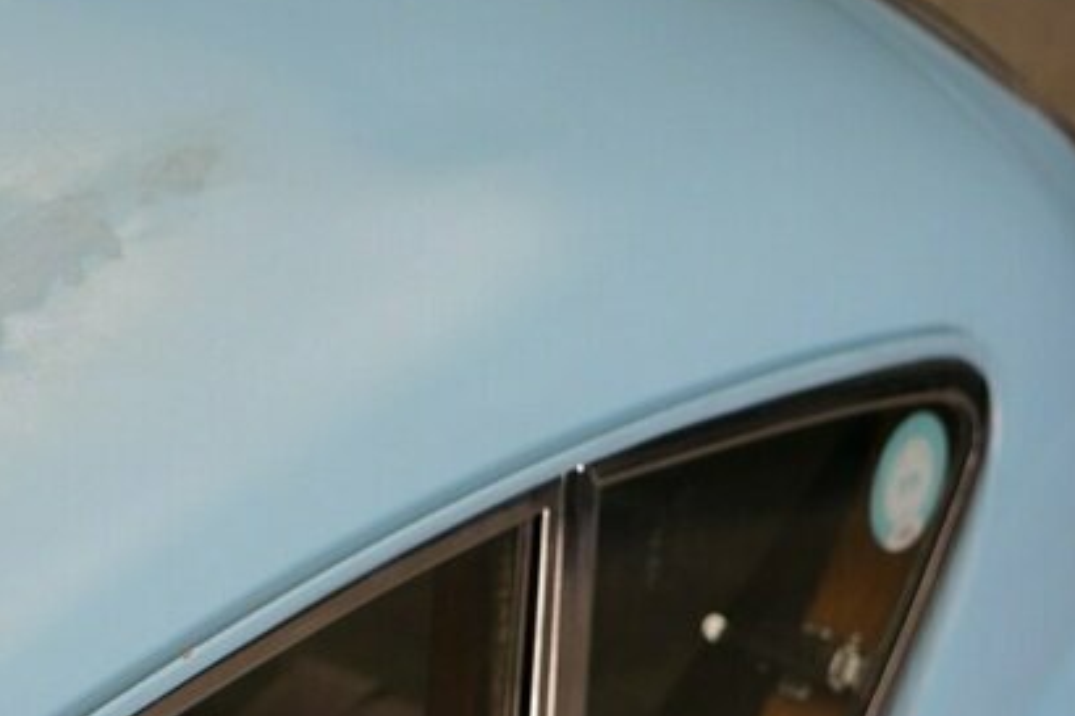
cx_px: 142
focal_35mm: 123
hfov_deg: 16.5
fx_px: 3671
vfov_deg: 11.1
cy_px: 548
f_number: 4
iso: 640
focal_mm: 42
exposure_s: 1/160
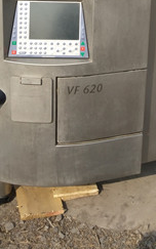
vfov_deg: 27.0
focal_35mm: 72
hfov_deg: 18.1
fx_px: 489
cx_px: 96
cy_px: 0
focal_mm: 3.95
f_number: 1.8
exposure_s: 1/2250
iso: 51
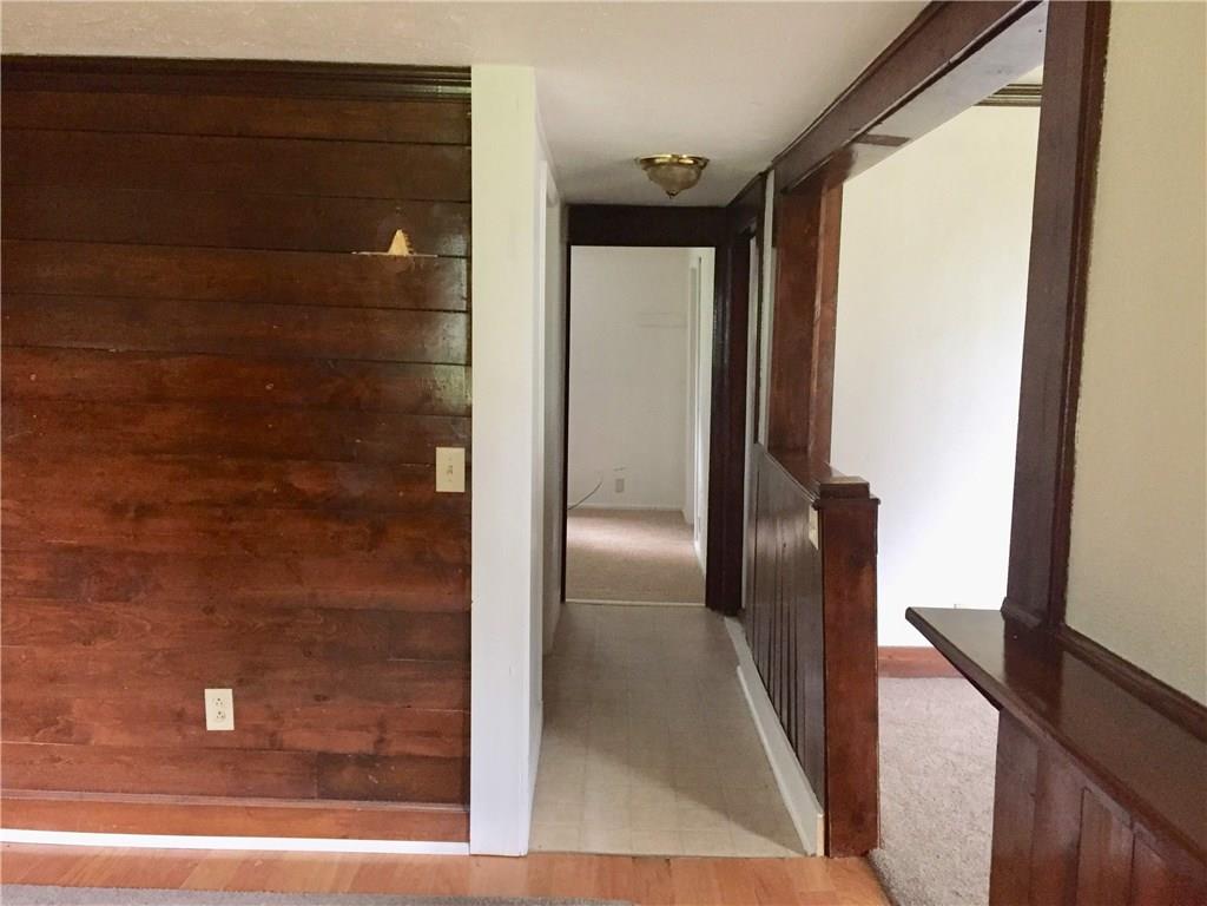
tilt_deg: -7.3
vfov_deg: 48.2
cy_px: 453
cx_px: 604
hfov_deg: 61.7
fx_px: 1011
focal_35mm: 29
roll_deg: -1.8
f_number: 2.2
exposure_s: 1/30
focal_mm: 4.15
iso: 250
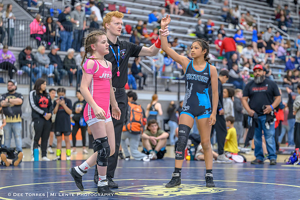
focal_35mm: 101
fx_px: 839
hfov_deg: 20.2
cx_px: 191
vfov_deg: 13.6
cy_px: 95
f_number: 2.8
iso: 2000
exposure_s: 1/500
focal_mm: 79
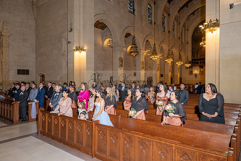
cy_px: 80
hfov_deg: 73.7
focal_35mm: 24
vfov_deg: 53.2
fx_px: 161
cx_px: 120
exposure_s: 1/160
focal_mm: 24
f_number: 4.5
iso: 1000
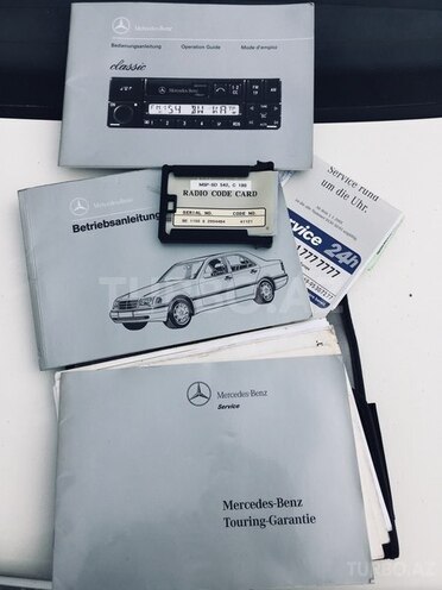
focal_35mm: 29
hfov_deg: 48.2
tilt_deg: -69.2
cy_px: 295
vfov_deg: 61.7
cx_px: 221
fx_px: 494
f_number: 2.2
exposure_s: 1/657
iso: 25
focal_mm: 4.15
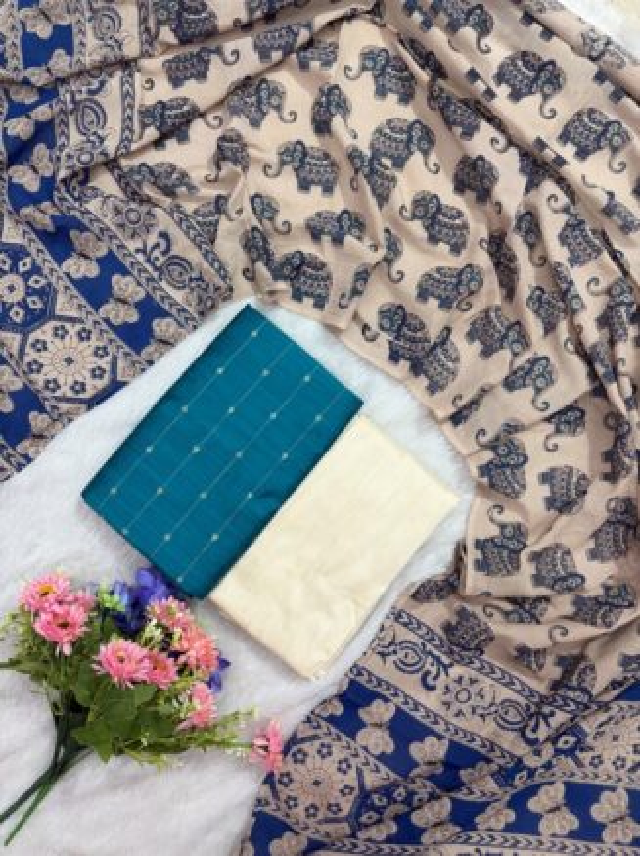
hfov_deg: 53.0
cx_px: 320
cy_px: 428
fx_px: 642
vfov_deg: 67.3
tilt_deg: -85.4
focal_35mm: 26
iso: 125
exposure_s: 1/50
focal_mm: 5.96
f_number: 1.6
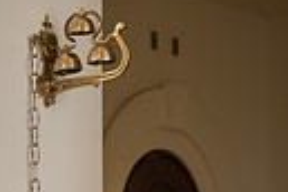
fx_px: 1616
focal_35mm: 202
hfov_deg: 9.5
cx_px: -297
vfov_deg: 6.6
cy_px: 347
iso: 640
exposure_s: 1/160
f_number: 2.8
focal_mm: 44
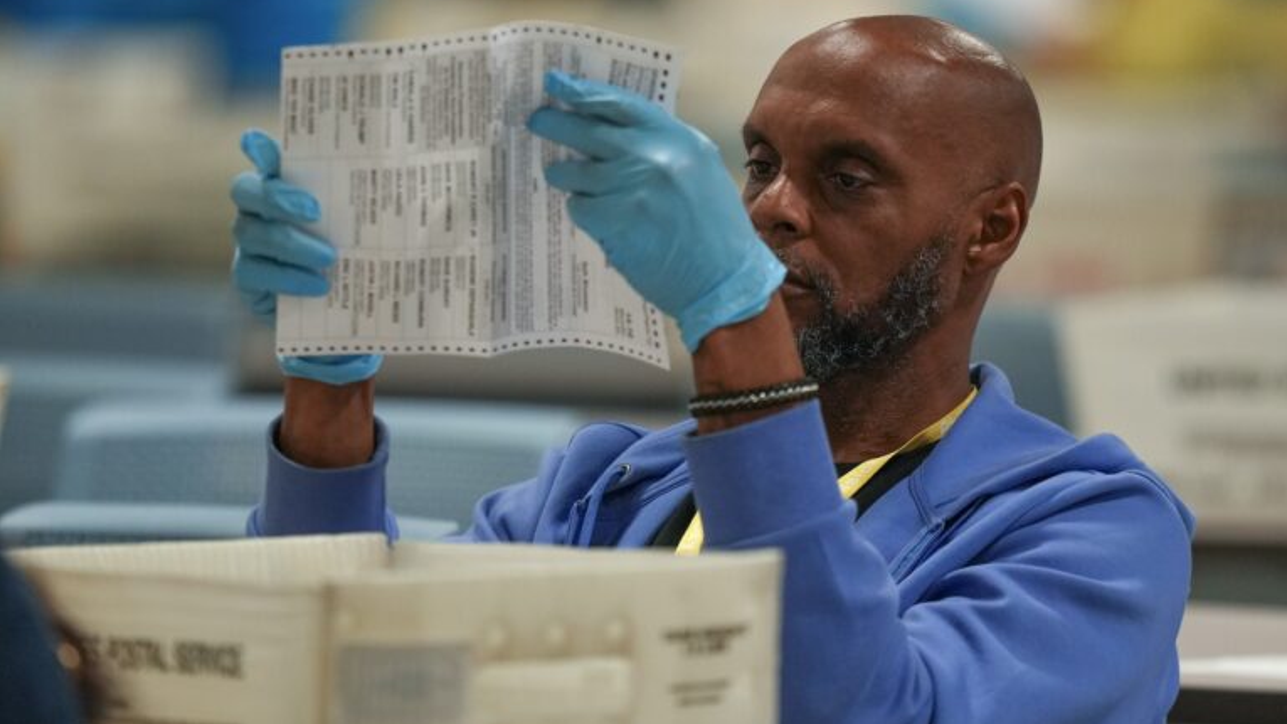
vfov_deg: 1.9
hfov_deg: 3.4
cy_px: 328
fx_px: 21530
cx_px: 644
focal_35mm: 631
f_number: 2.8
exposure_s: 1/250
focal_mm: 400
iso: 2500
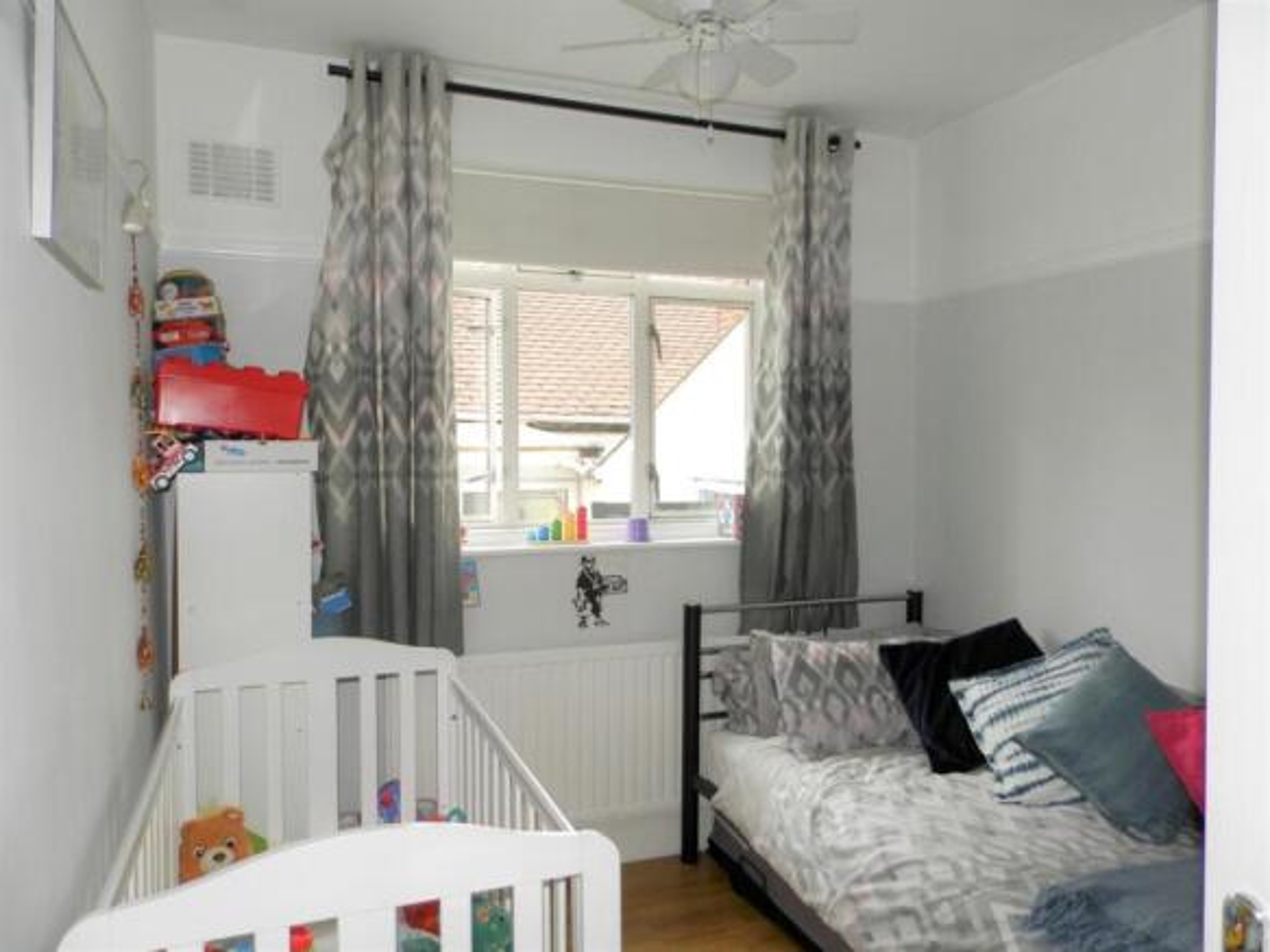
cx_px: 635
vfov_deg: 54.9
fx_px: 917
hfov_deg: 69.4
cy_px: 476
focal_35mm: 25
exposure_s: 1/40
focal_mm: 4.5
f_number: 3.1
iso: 80
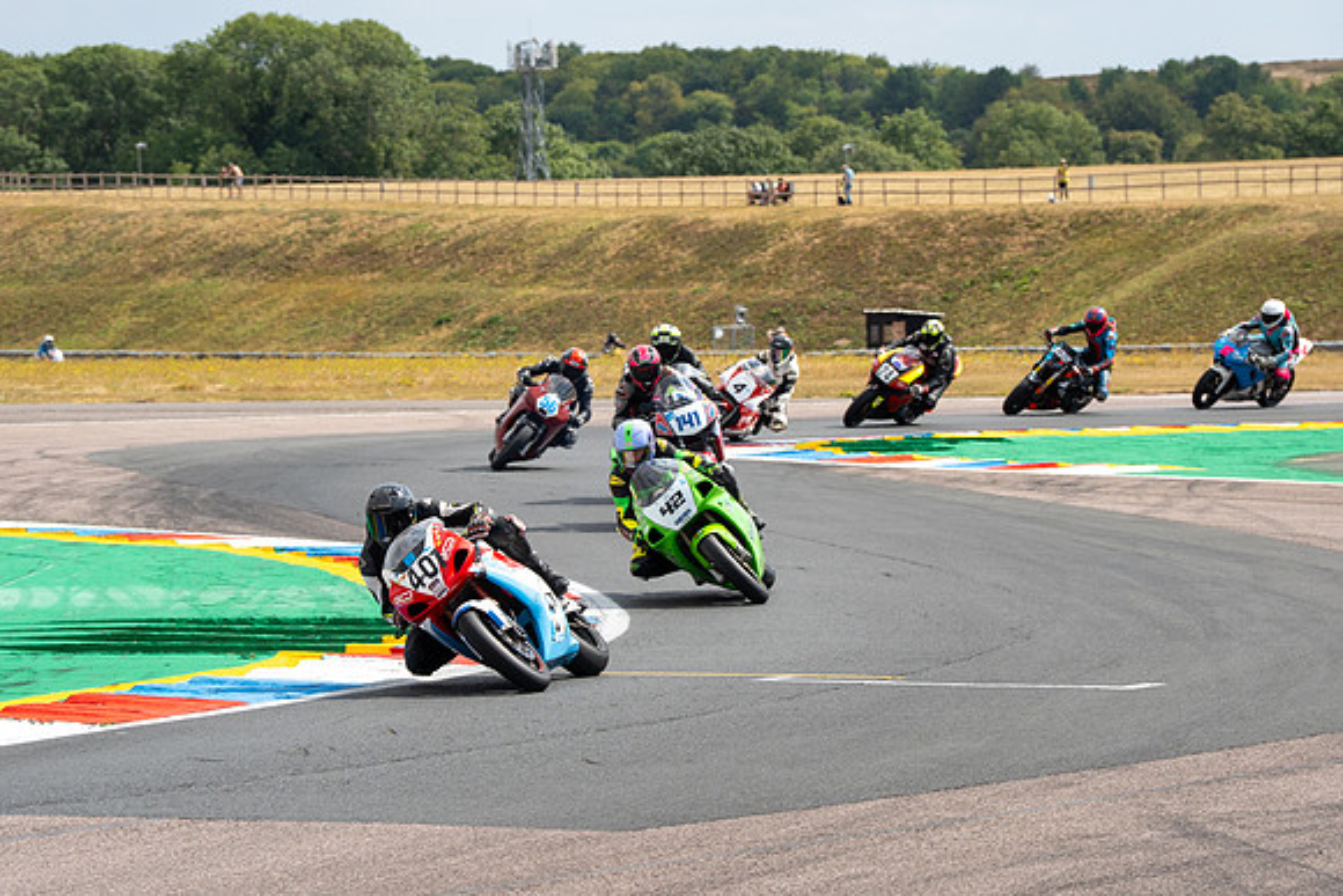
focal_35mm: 200
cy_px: 448
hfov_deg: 10.3
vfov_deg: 6.9
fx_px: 7463
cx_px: 672
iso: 250
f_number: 10
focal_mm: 200
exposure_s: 1/500
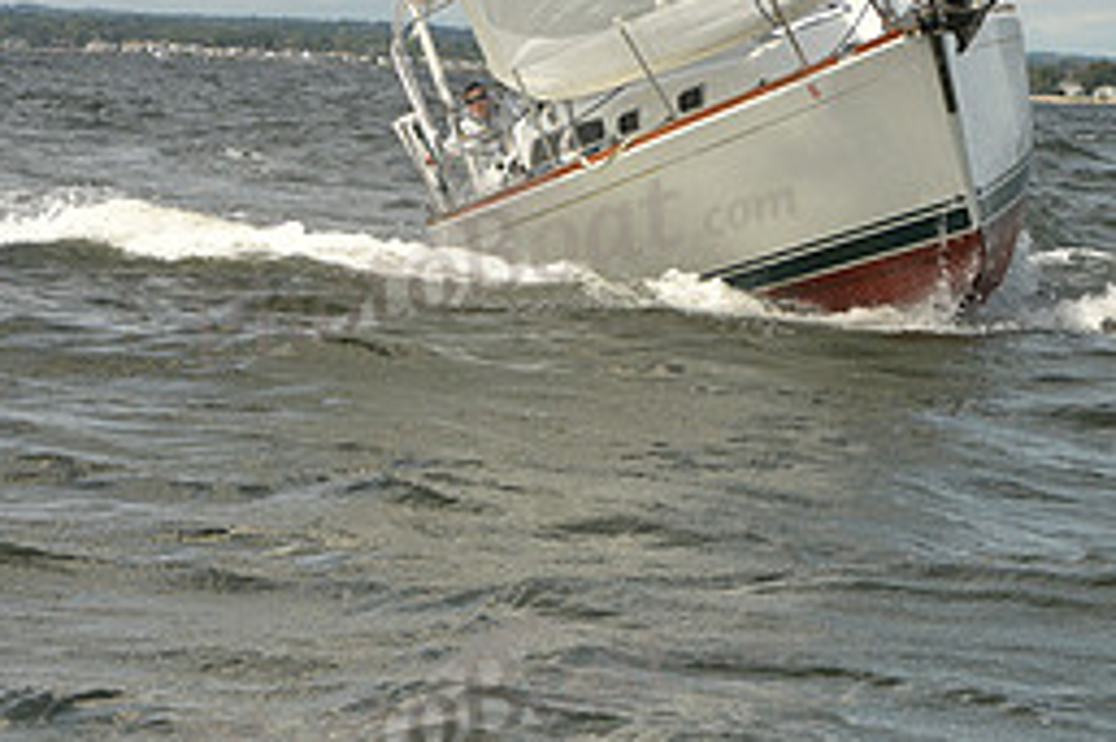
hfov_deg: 12.9
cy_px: -24
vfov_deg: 8.6
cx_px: 1025
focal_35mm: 158
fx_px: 4895
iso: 250
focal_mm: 70
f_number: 10
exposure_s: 1/800
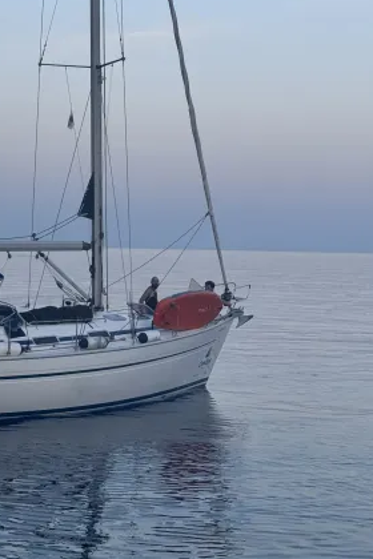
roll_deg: -1.0
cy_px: 44
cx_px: 44
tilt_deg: +8.3
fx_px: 1476
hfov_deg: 14.3
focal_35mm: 95
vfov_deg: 21.0
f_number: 1.78
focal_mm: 6.76
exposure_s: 1/707
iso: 64
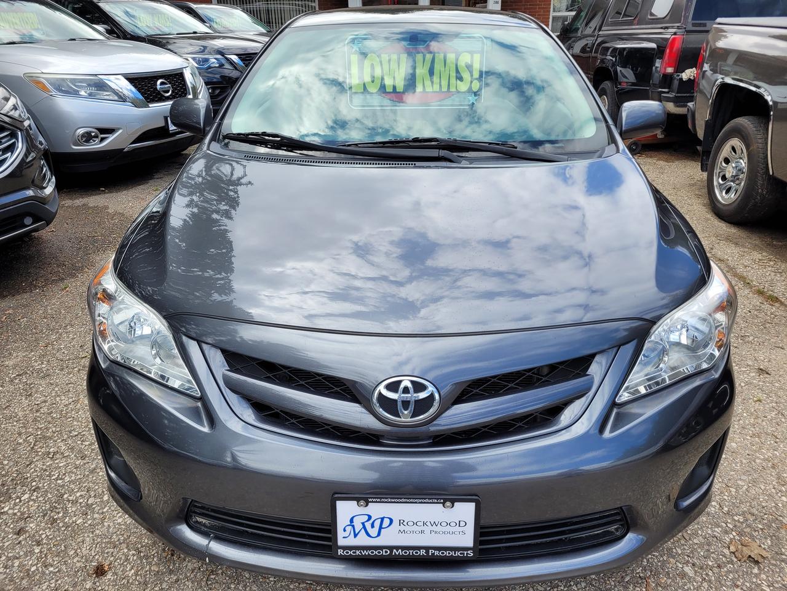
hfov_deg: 67.3
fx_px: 591
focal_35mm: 26
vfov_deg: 53.1
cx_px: 394
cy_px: 296
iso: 40
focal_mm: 5.4
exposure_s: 1/792
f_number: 1.8
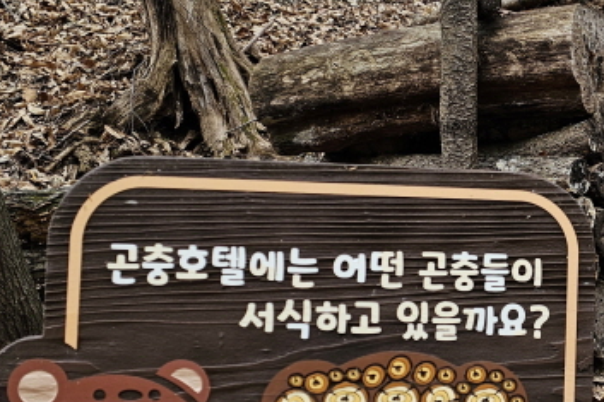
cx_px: 580
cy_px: 235
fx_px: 1023
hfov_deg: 30.9
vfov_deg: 22.2
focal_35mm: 61
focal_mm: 6.3
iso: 50
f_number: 1.7
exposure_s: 1/359
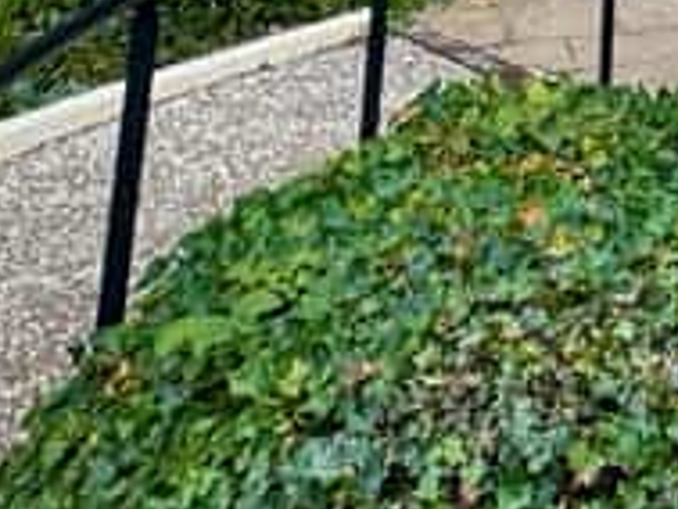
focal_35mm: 74
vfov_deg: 13.9
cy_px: -713
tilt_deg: +7.9
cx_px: 1144
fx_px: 1450
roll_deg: -1.7
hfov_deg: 20.4
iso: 40
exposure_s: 1/115
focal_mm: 2.22
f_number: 2.2
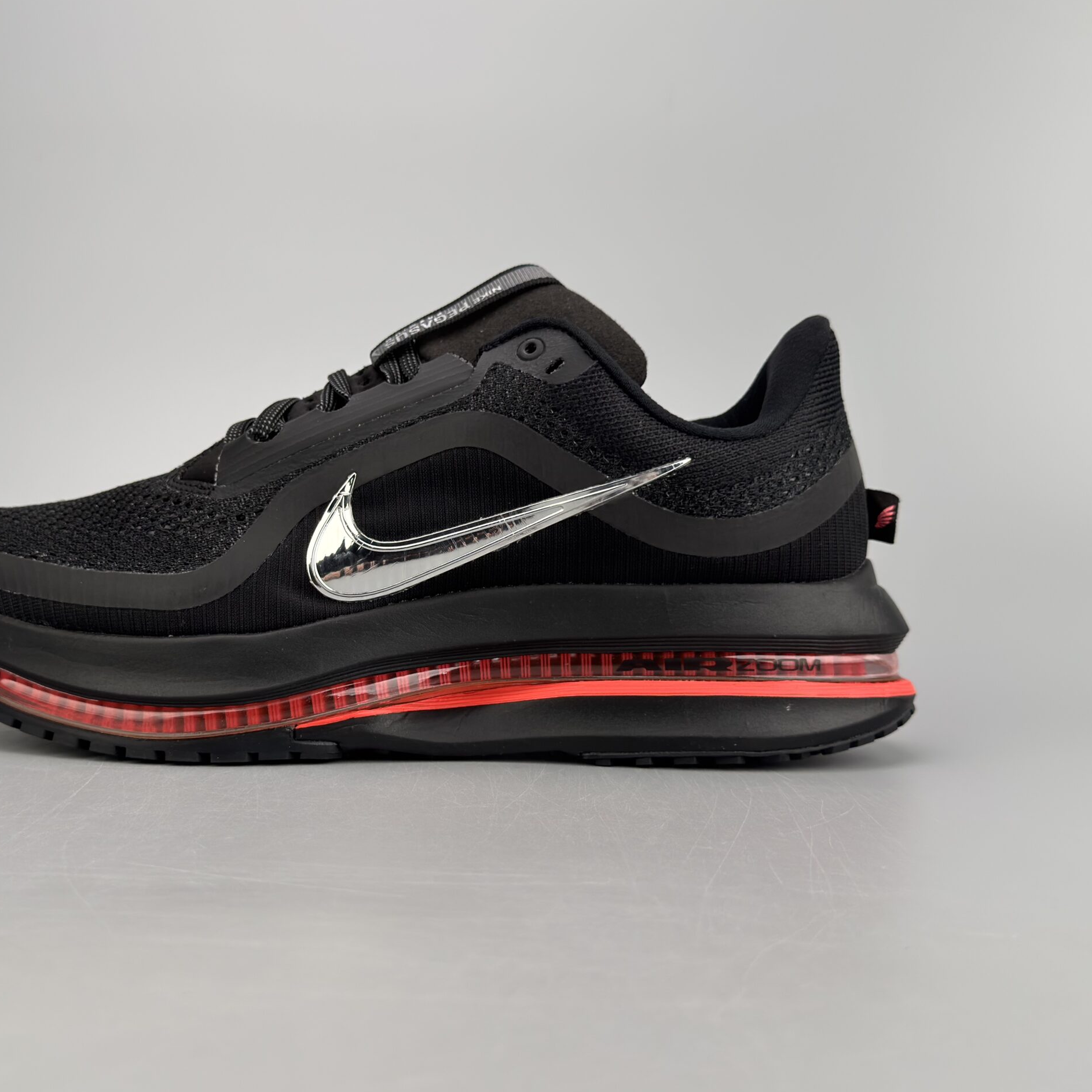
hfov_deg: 39.8
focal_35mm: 42
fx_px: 1499
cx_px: 420
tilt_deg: -1.7
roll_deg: -0.3
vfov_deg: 40.0
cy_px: 552
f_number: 1.78
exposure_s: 1/490
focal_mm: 6.76
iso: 100
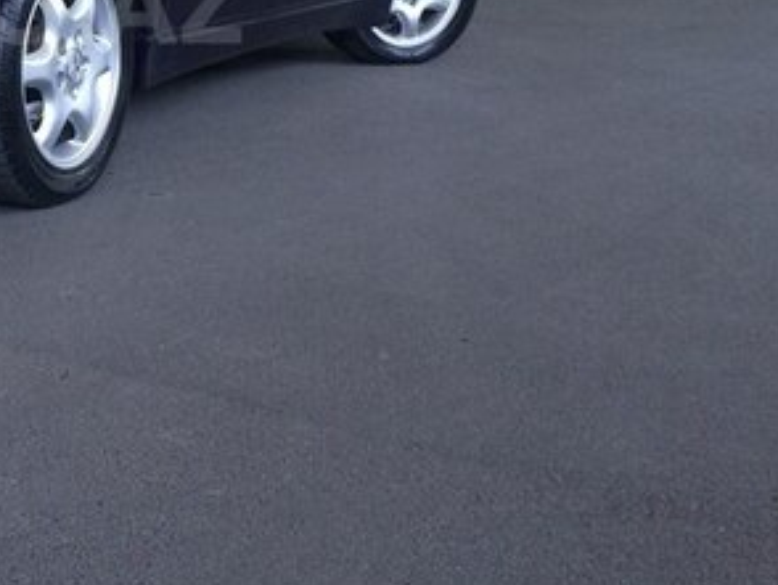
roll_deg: +1.6
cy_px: 4
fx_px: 1462
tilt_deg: -6.5
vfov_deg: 21.8
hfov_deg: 27.8
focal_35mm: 65
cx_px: -29
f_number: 2.2
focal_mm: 4.15
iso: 125
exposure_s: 1/33
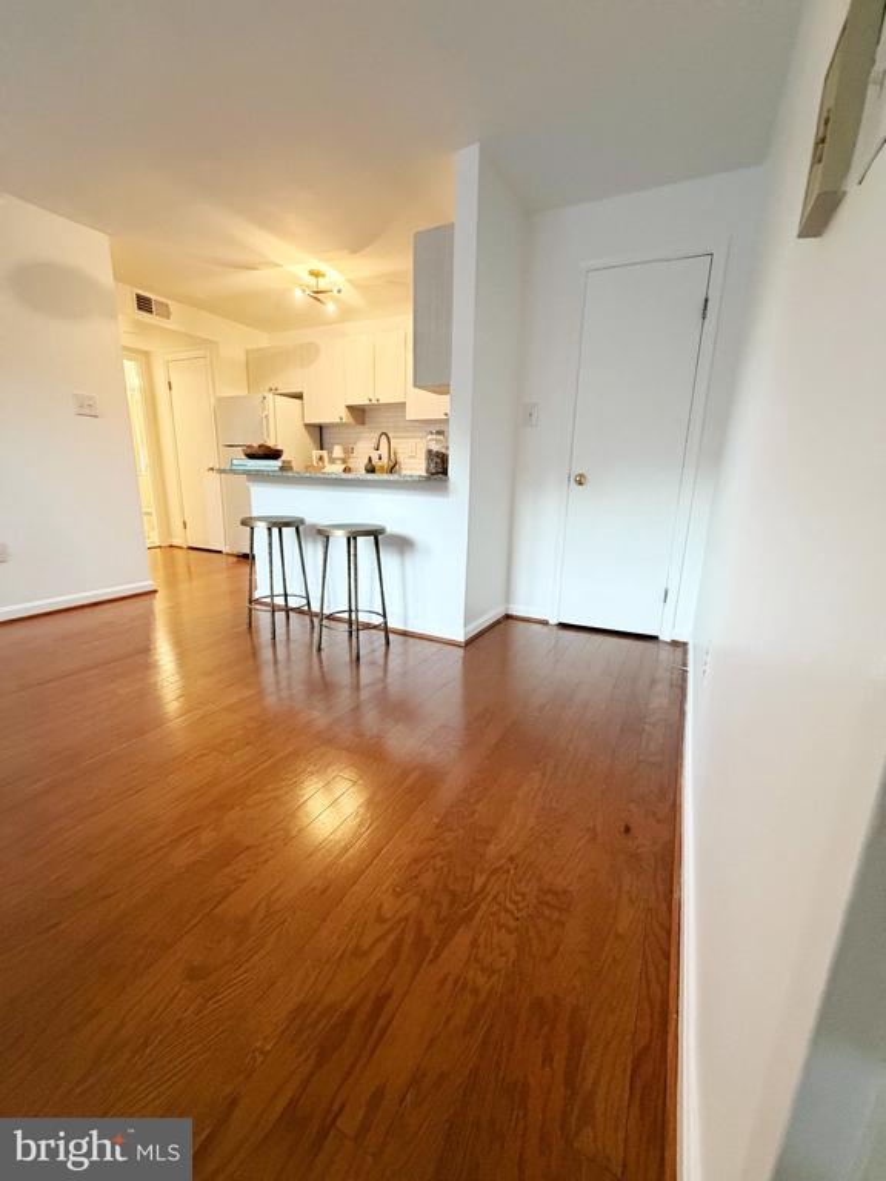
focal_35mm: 14
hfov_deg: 85.7
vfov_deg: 102.1
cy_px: 590
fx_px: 478
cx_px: 443
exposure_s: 1/60
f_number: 2.2
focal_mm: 2.22
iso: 500
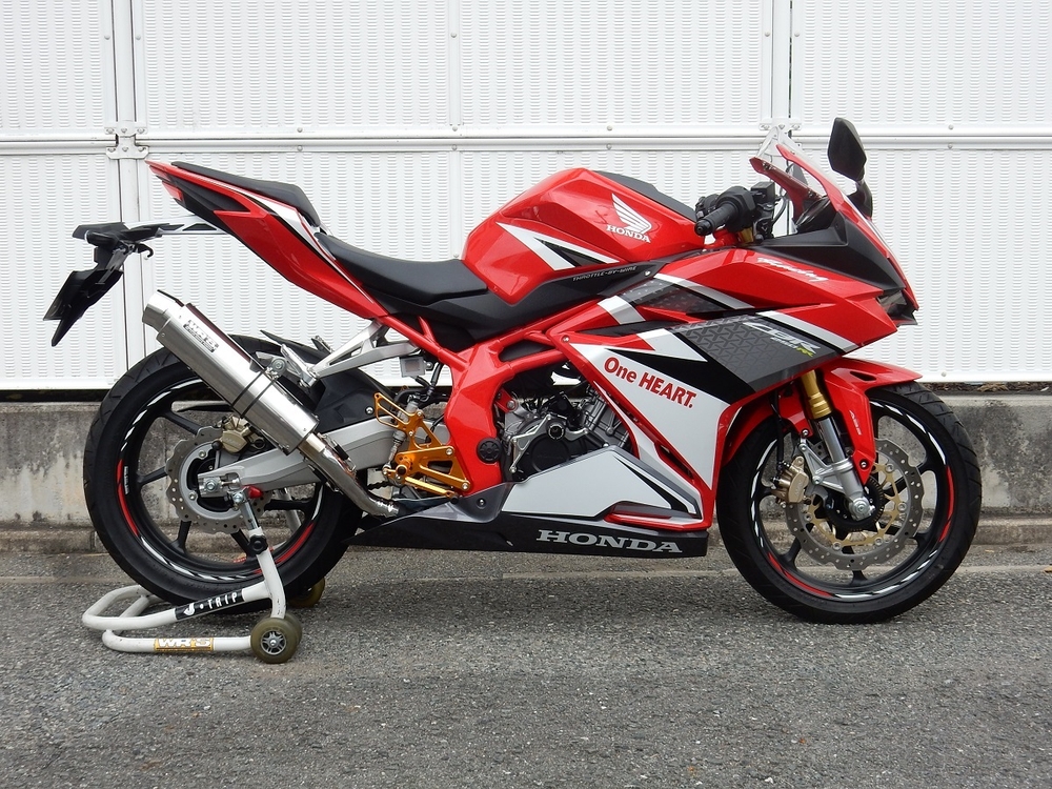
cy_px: 394
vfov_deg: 33.6
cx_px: 526
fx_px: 1307
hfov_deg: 43.9
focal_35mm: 43
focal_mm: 7.6
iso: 125
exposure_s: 1/400
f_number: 4.2
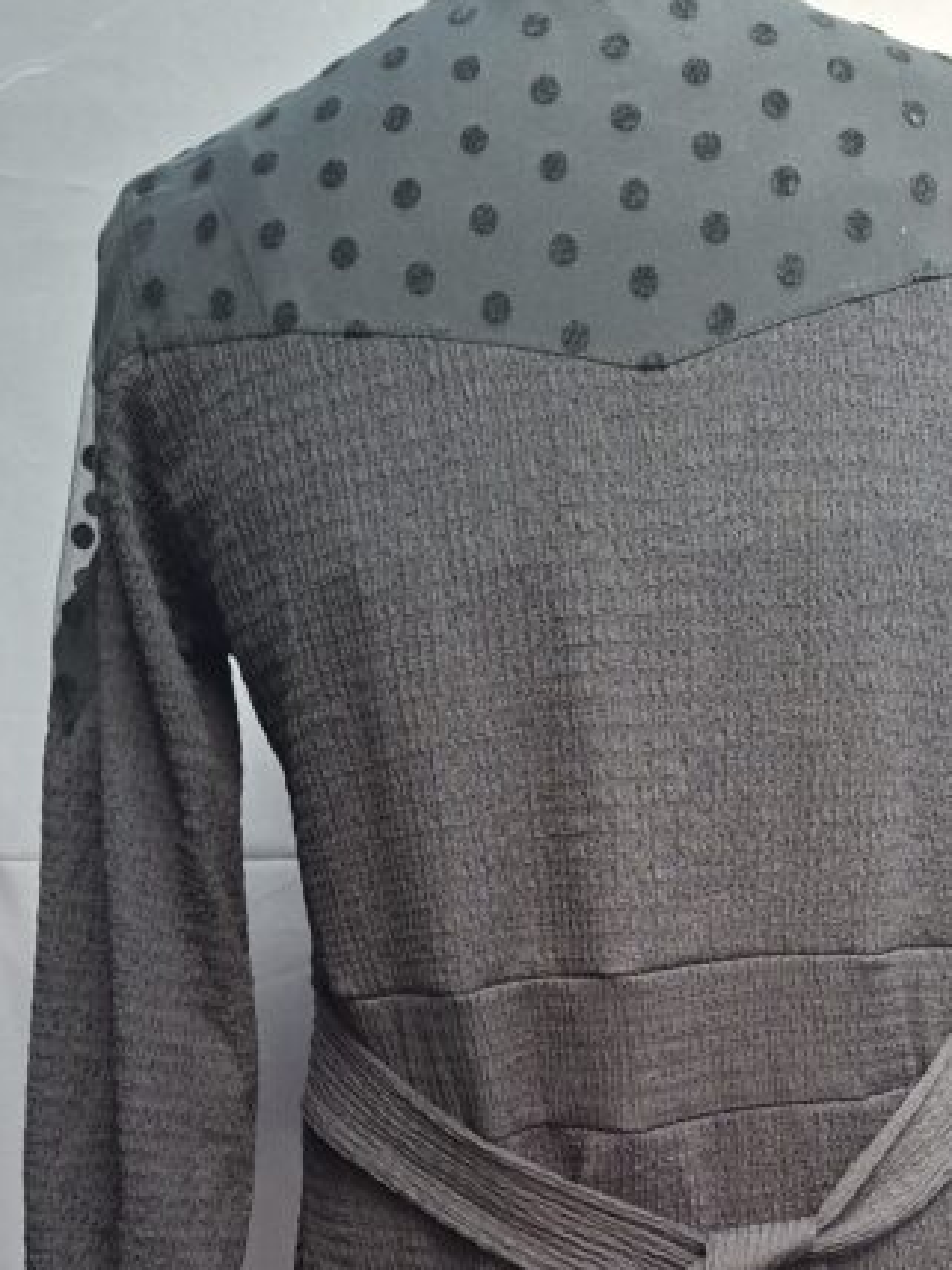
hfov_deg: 33.5
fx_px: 1577
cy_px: 1175
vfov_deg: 40.1
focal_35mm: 43
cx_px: 575
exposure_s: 1/100
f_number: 1.8
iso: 64
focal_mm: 5.54
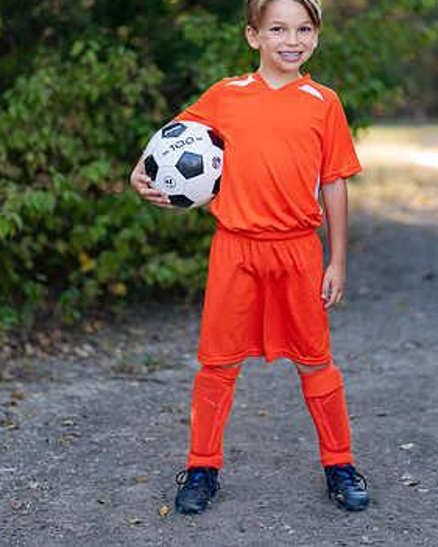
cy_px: 196
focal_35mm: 96
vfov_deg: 19.9
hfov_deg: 16.0
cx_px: 249
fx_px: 1555
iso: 100
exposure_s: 1/640
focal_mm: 50
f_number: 1.2
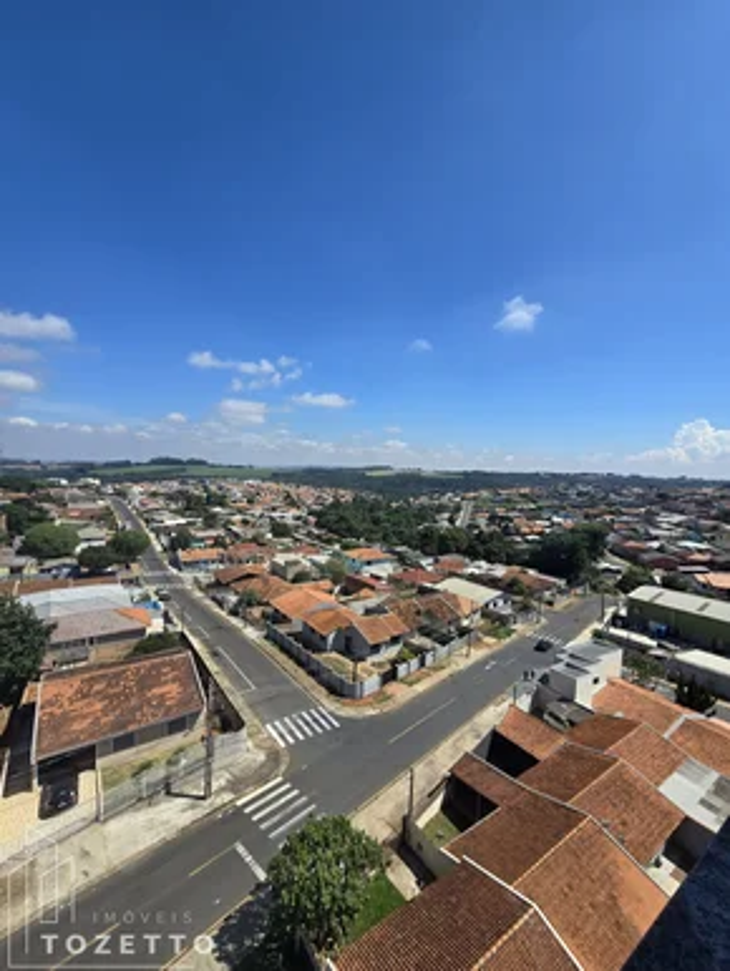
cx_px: 365
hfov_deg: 90.0
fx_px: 365
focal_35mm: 13
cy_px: 486
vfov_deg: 106.1
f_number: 2.2
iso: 50
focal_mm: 2.2
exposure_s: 1/2657
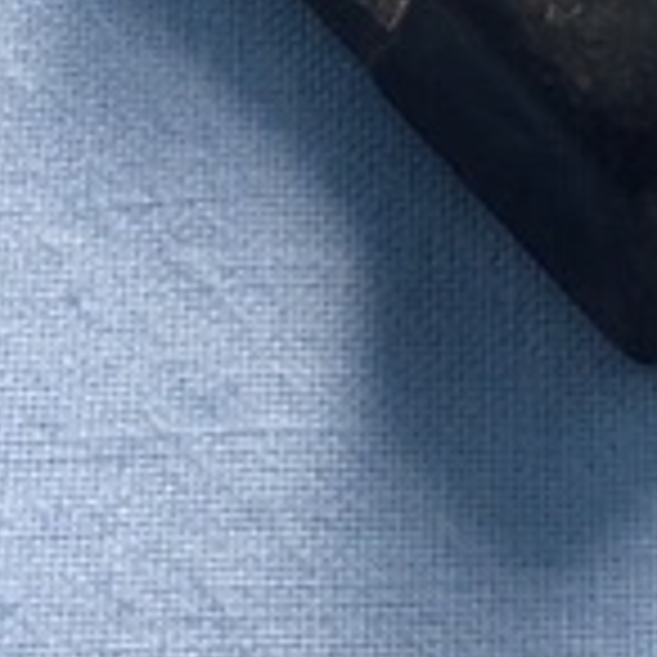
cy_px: 86
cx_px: 549
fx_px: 2405
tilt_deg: -68.4
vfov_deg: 15.4
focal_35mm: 112
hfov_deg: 15.4
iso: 40
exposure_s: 1/33
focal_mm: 4.15
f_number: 2.2
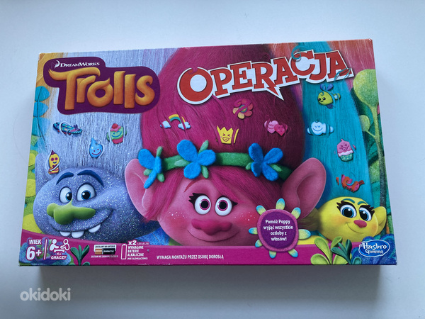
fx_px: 344
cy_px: 160
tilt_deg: -76.4
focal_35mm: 28
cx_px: 212
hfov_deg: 63.4
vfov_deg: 49.7
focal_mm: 3.99
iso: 125
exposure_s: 1/60
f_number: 1.8
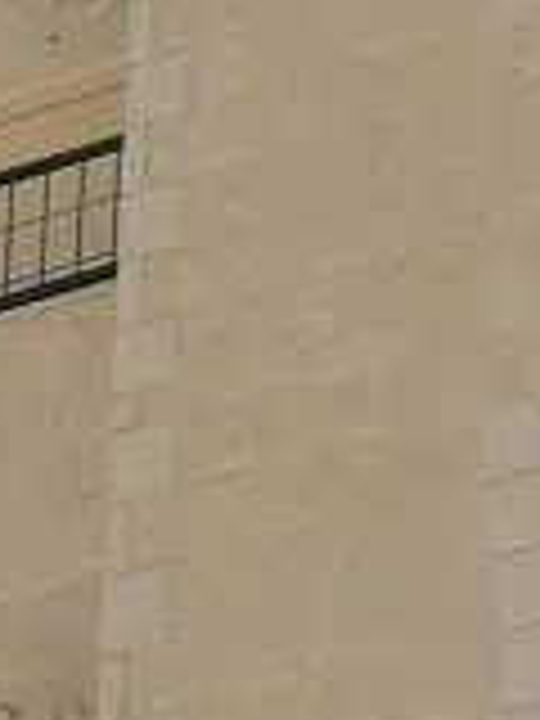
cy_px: -148
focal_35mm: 248
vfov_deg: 7.9
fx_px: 5158
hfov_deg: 6.0
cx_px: 72
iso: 50
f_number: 1.8
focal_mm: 4.75
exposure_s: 1/2353
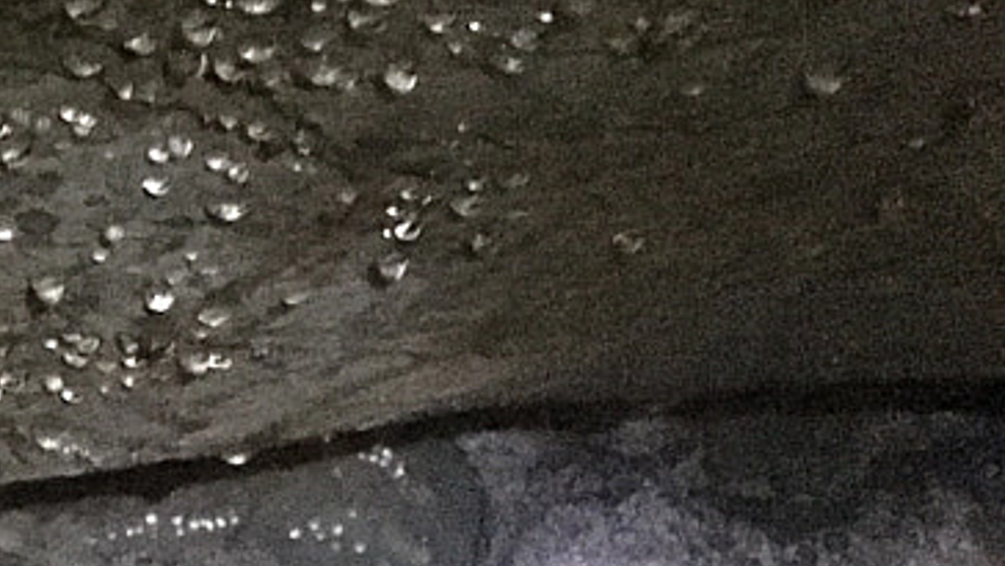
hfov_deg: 12.8
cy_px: -320
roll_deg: +2.5
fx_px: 3705
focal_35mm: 139
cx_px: -1198
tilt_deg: +4.5
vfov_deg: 8.5
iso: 2000
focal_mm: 4.15
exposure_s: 1/17
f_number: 2.2
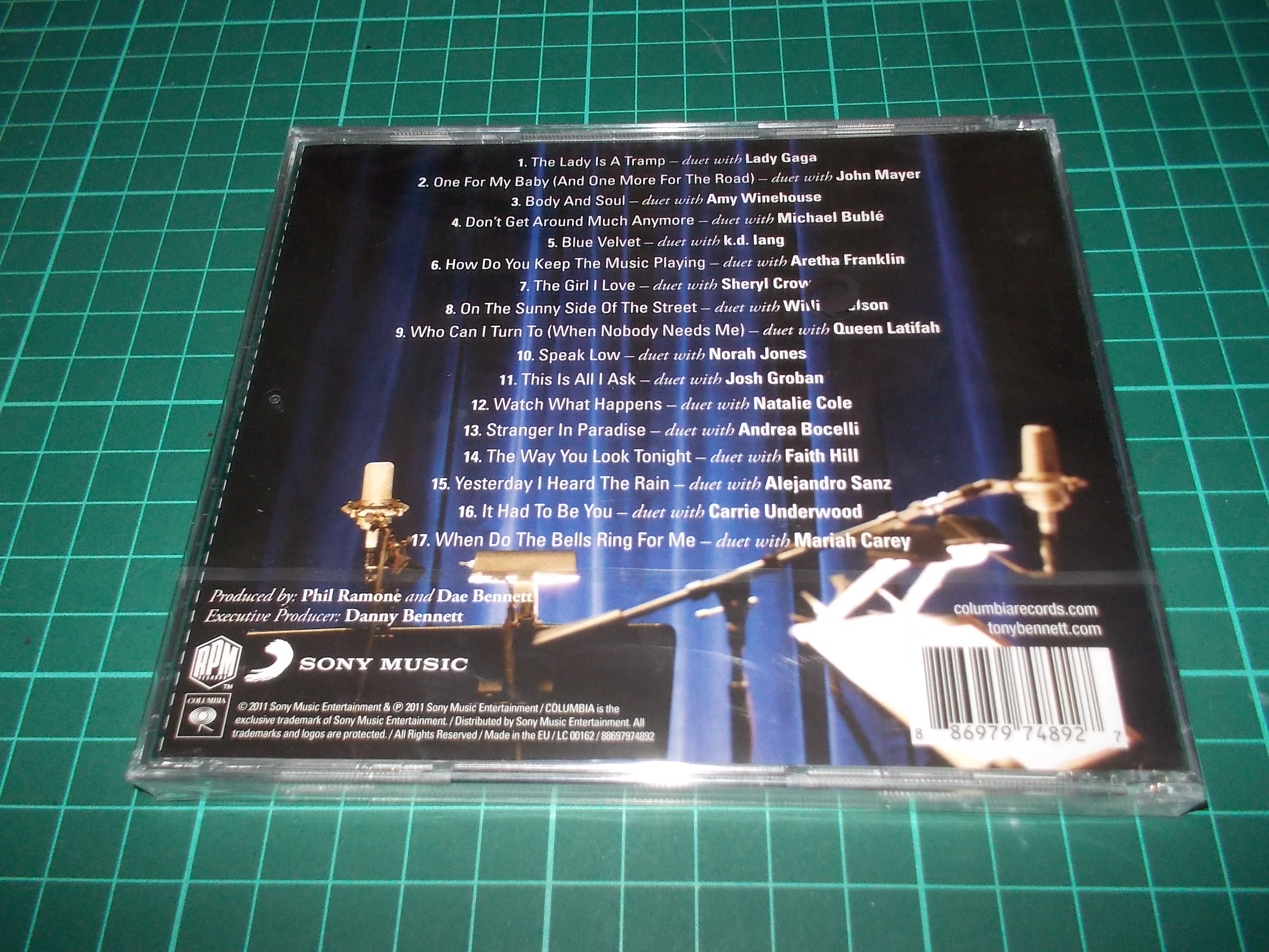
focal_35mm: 29
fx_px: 1063
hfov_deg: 61.7
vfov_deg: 48.2
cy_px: 476
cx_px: 634
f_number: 3.3
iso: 200
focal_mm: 4.1
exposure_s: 1/30
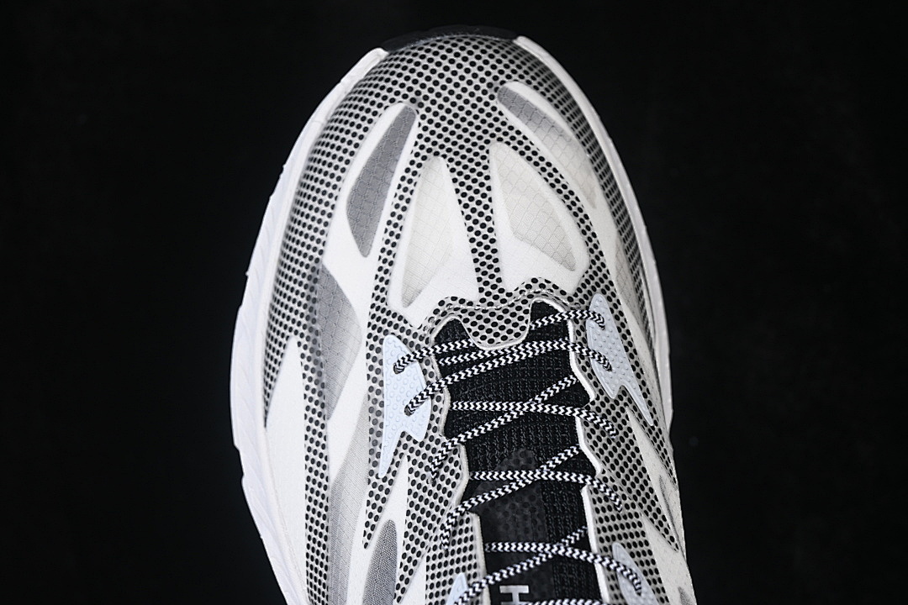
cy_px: 302
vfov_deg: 18.2
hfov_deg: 27.0
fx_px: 1892
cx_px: 454
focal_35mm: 75
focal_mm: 50
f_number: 7.1
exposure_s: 1/80
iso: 160
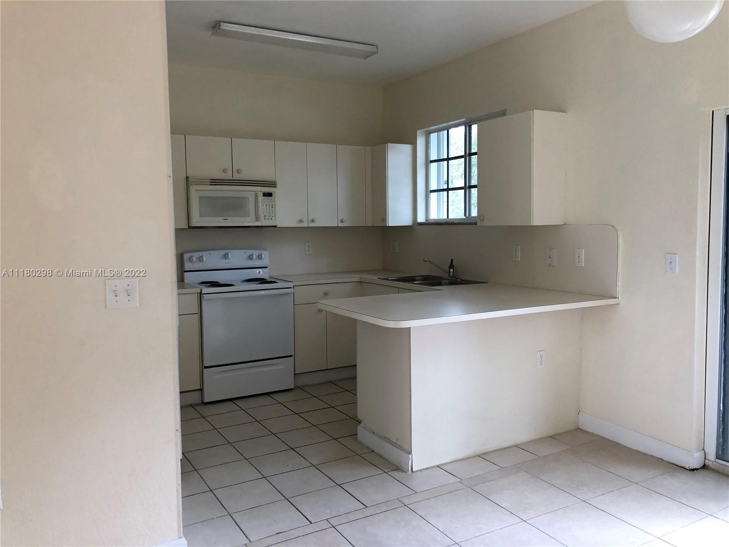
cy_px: 274
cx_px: 364
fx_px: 590
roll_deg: +1.6
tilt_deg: -4.3
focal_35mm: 28
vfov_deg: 49.7
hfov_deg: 63.4
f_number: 1.8
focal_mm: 4
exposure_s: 1/30
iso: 32
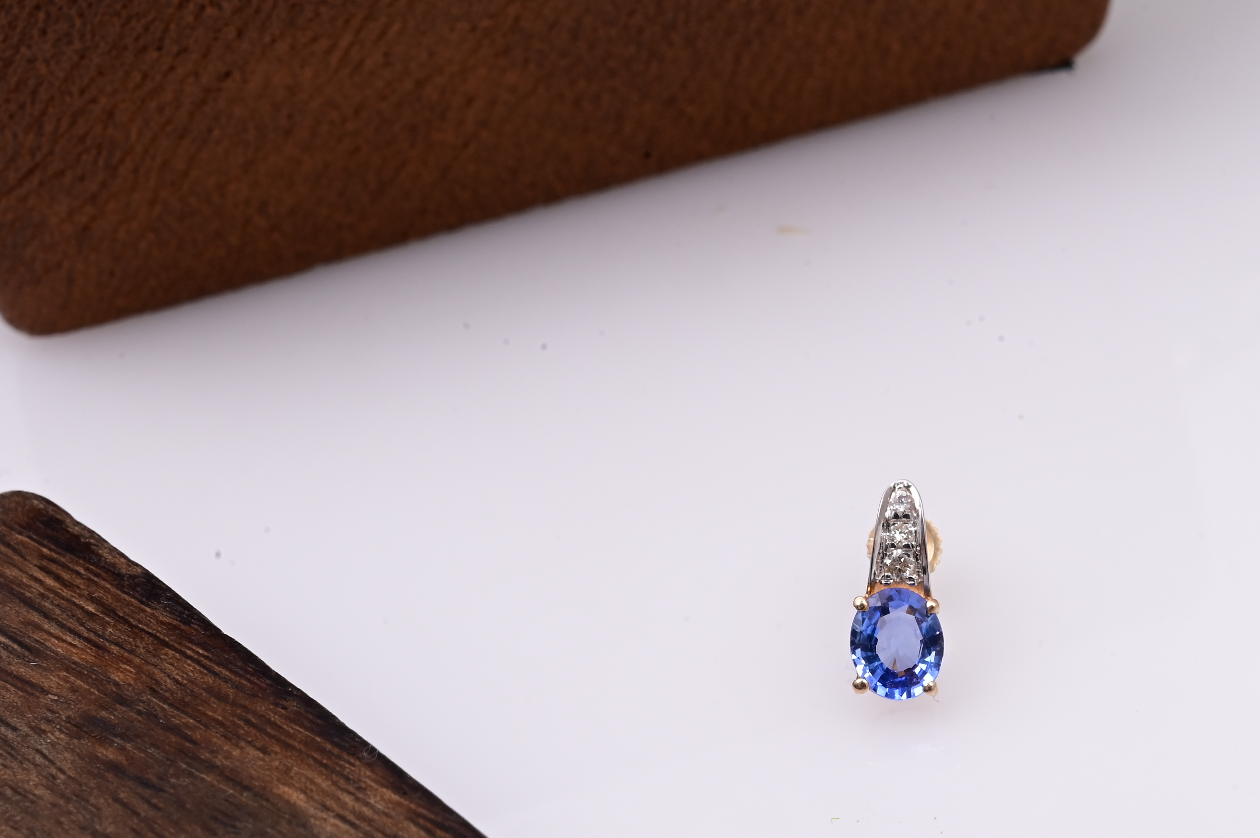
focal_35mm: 115
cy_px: 614
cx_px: 891
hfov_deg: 17.7
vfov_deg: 11.9
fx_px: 4022
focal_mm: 70
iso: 640
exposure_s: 1/100
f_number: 22
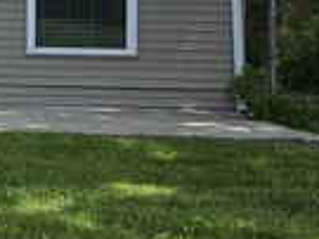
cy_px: 5
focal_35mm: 114
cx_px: -245
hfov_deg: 15.1
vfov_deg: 12.8
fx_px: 1050
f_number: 1.8
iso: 25
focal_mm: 5.4
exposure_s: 1/2145
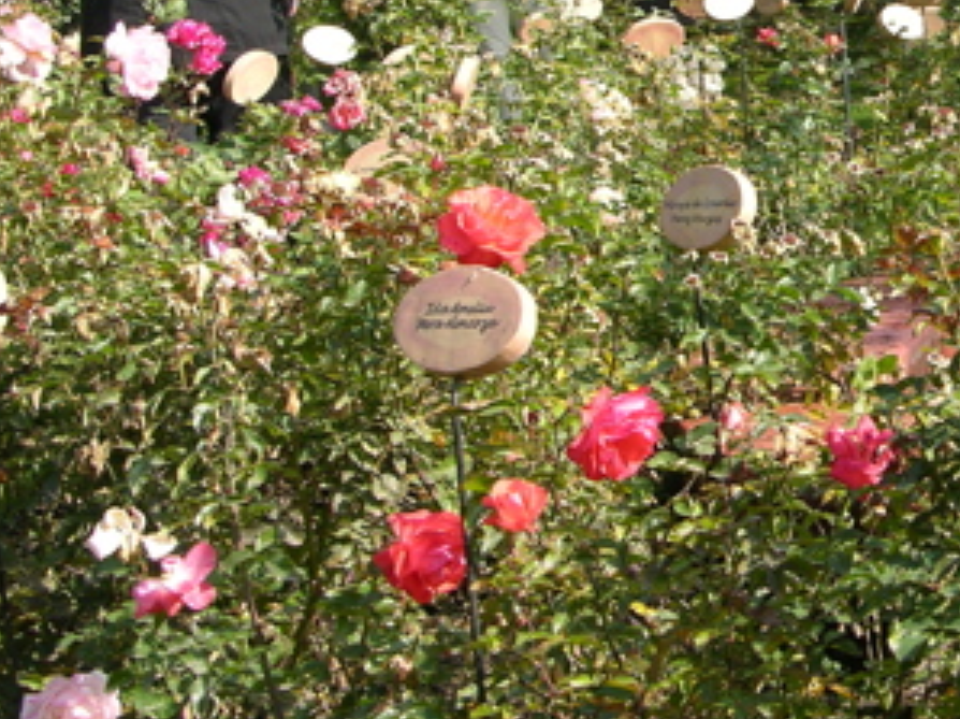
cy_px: 200
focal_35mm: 116
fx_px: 3214
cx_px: 1024
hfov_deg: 16.5
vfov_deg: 12.7
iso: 50
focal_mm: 13.7
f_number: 4.4
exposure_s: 1/138
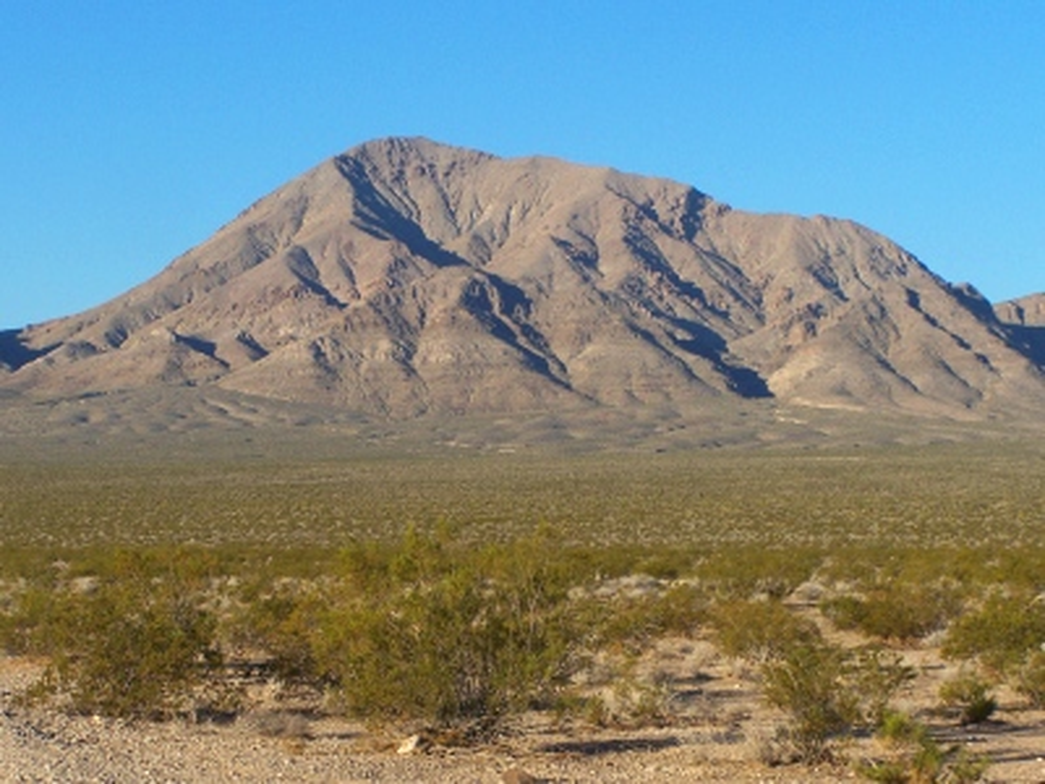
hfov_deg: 18.7
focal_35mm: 105
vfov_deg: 14.1
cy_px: 392
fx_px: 3170
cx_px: 522
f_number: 4.5
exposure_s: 1/640
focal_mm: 17.5
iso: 80
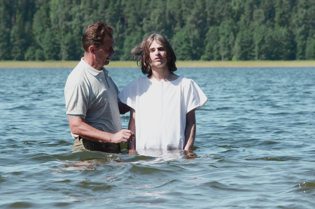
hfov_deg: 8.3
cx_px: 158
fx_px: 2161
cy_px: 104
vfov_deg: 5.5
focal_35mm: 248
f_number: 11
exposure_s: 1/200
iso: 500
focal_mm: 165
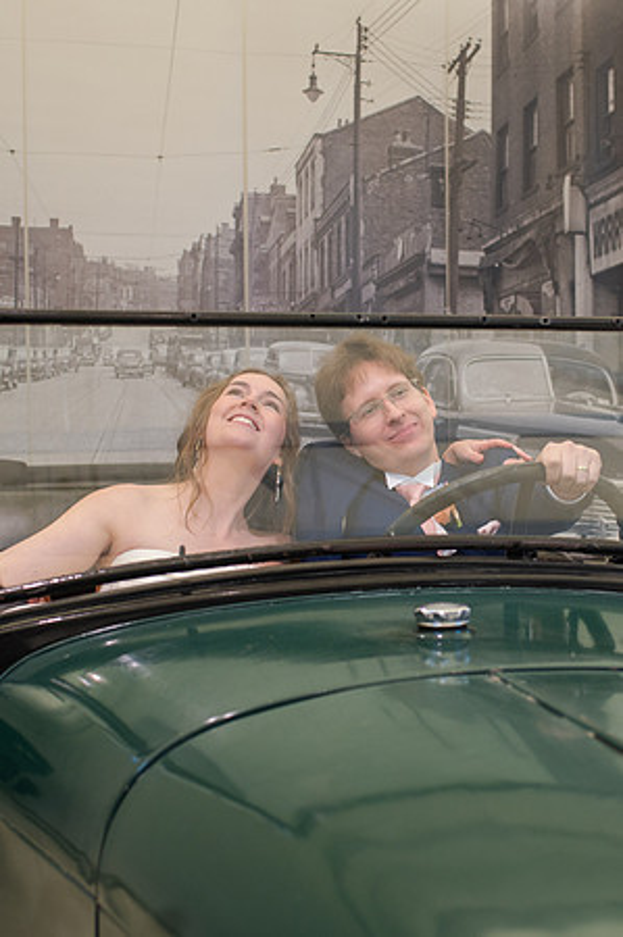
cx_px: 374
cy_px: 469
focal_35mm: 53
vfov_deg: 37.5
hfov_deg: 25.3
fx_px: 1383
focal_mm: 35
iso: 800
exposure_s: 1/250
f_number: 3.2
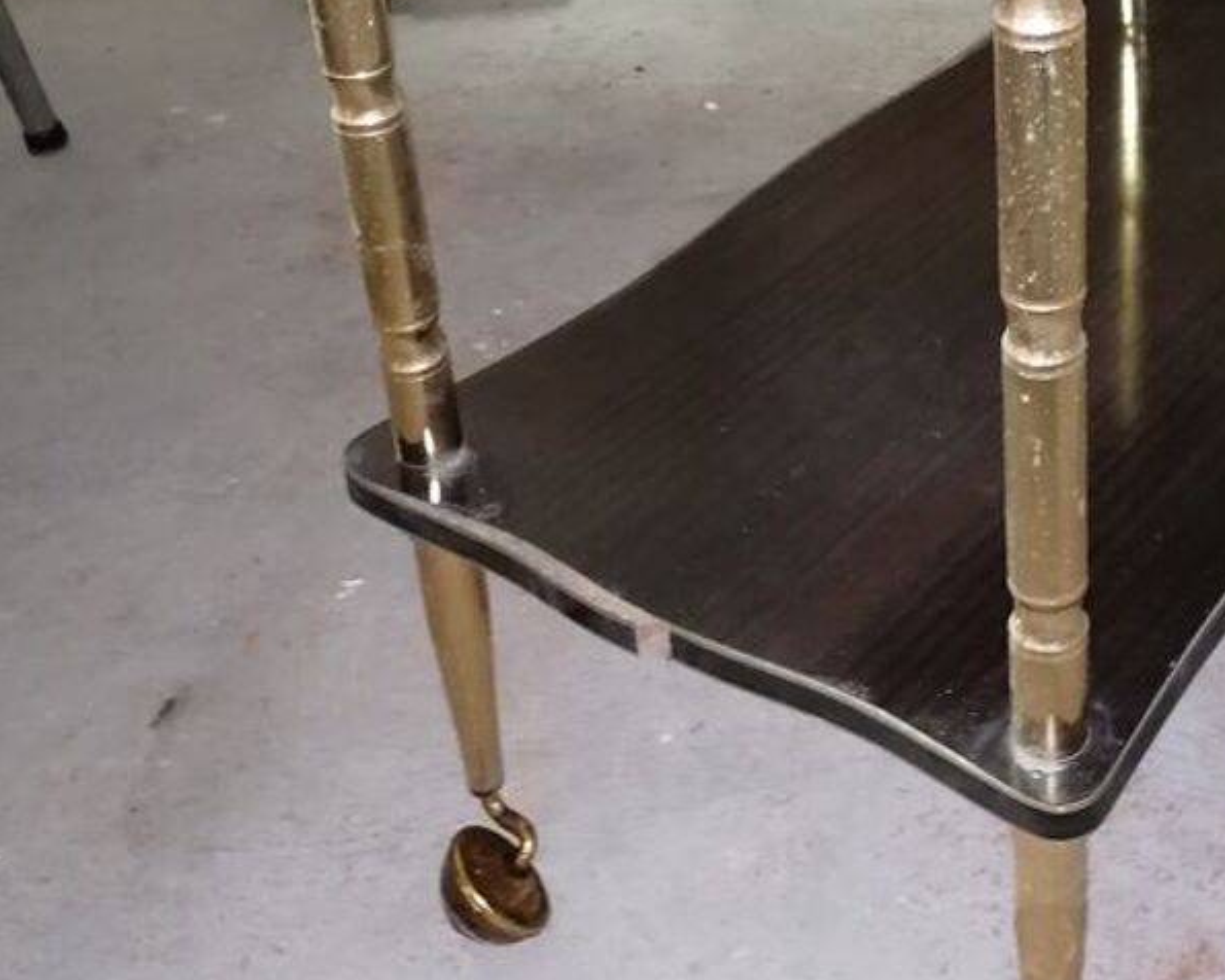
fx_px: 2139
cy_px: 32
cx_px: 1025
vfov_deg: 24.8
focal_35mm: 59
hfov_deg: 30.9
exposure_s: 1/20
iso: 500
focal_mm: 4.75
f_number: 1.8
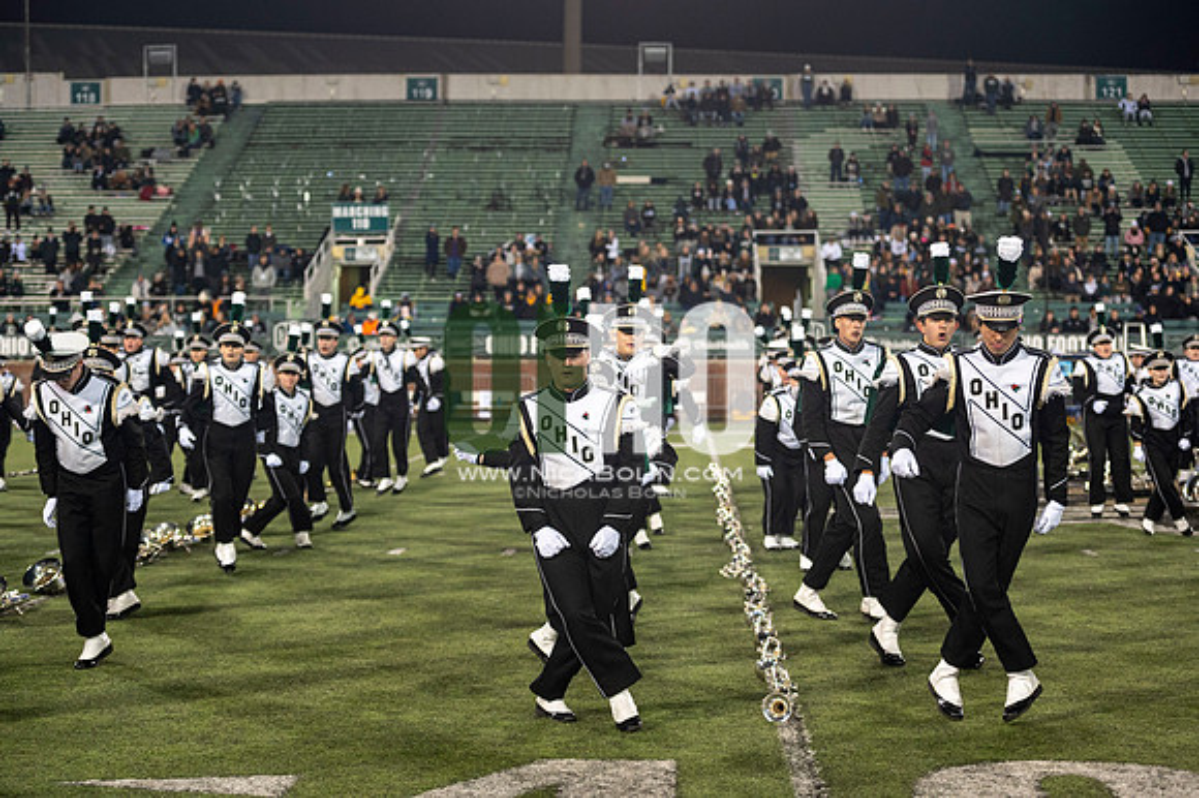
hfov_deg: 28.9
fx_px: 2330
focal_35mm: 70
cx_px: 600
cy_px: 399
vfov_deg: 19.4
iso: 1000
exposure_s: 1/500
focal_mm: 70
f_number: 2.8
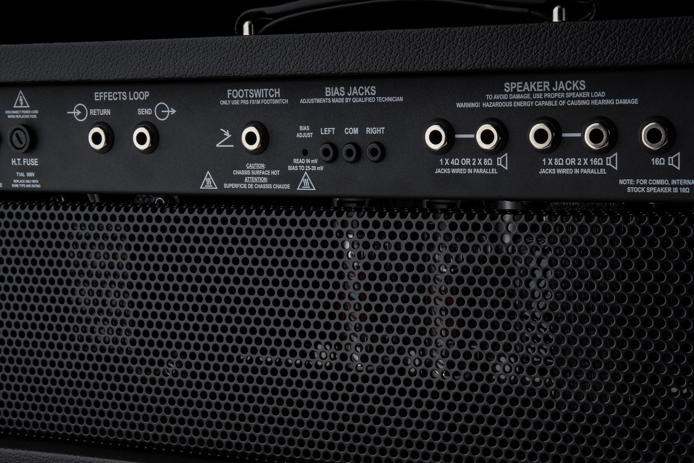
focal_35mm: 70
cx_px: 347
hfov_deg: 28.8
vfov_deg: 19.5
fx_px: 1349
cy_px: 232
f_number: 22
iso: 100
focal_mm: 70
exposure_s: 1/160
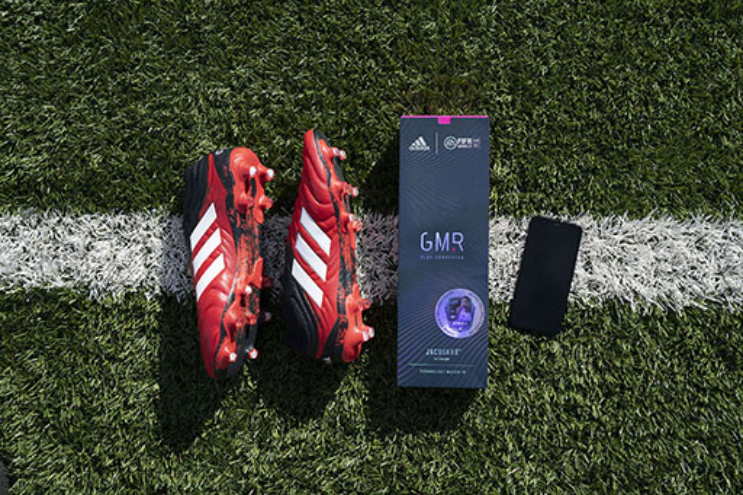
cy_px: 248
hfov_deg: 54.4
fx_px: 722
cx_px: 372
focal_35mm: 35
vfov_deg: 37.8
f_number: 5.6
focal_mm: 35
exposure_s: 1/4000
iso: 1250
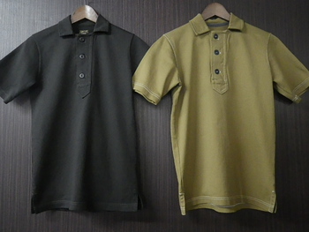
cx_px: 154
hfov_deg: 63.4
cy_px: 116
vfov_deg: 49.8
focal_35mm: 28
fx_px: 250
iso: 800
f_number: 3.5
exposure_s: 1/30
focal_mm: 5
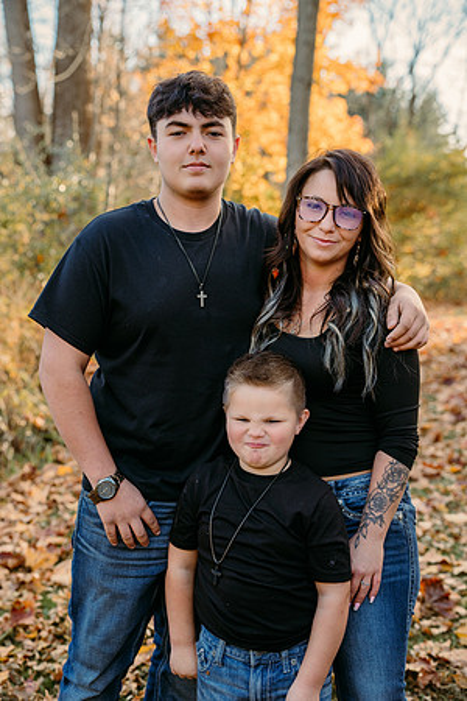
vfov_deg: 42.7
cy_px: 350
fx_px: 895
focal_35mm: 46
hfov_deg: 29.2
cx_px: 234
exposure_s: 1/320
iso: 320
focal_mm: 46
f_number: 3.2
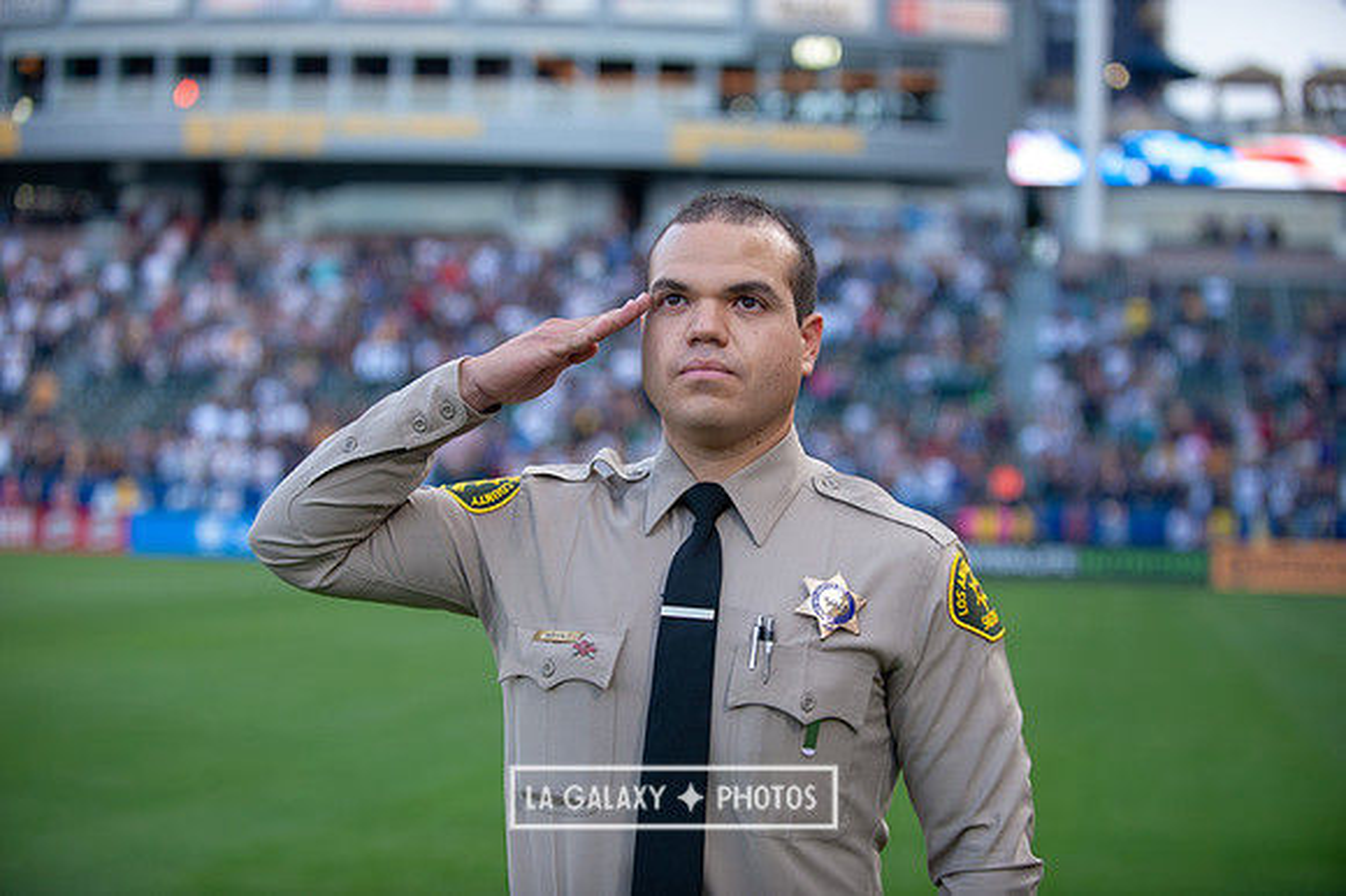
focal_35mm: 75
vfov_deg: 18.2
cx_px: 673
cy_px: 448
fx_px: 2802
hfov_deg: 27.0
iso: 250
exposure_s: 1/320
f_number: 2.8
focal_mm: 75
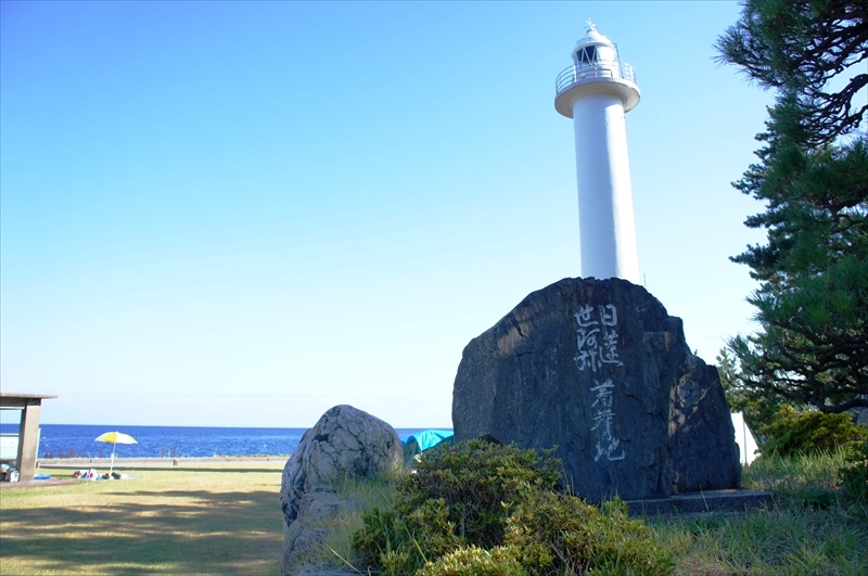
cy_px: 288
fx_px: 650
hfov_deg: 67.5
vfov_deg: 47.8
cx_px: 434
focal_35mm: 27
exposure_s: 1/250
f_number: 5.6
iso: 200
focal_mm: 18
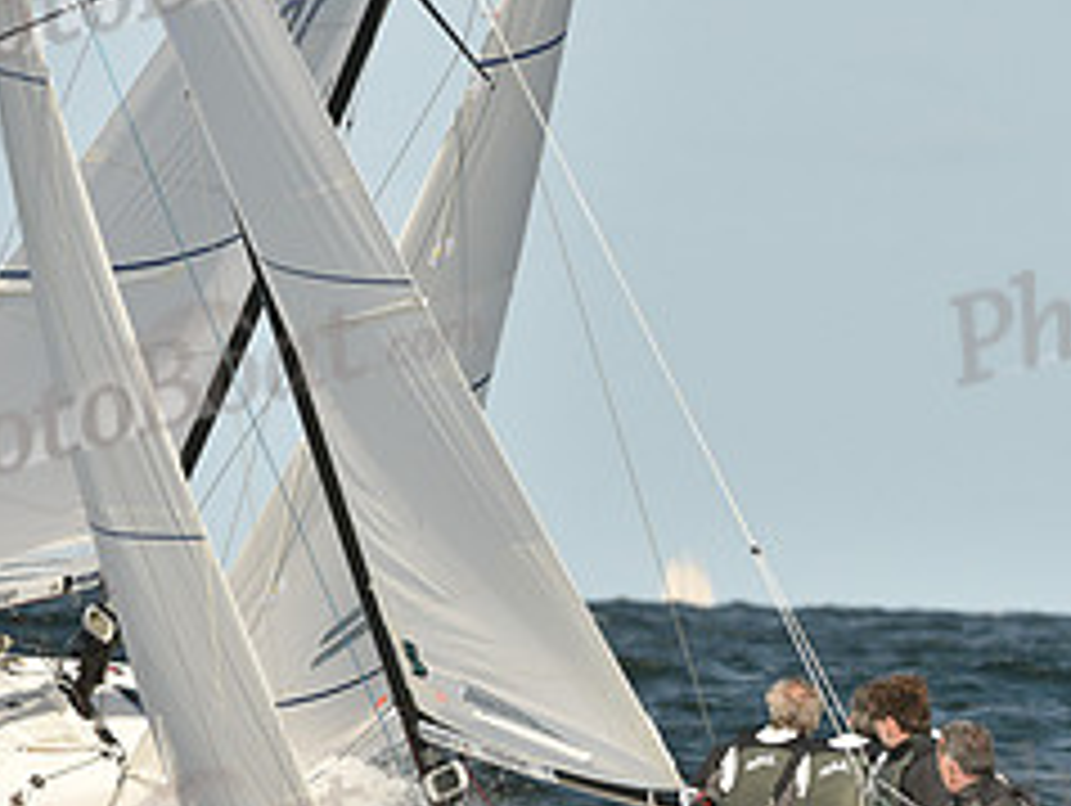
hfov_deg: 2.7
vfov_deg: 2.1
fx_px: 22485
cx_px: 720
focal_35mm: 726
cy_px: 565
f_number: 6.3
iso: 320
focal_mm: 310
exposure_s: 1/1600
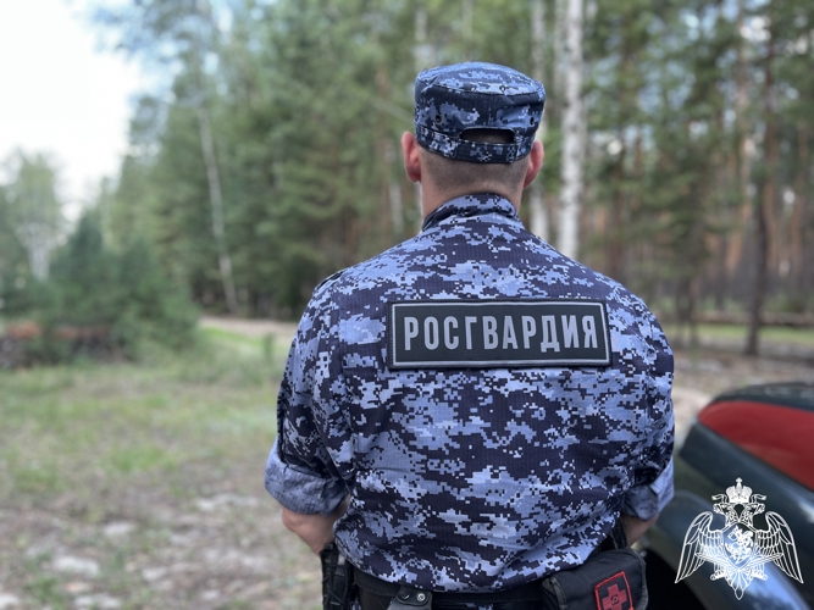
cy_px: 305
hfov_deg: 67.3
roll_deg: -1.3
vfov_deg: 53.0
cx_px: 407
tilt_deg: -3.6
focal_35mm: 26
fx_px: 611
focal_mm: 5.1
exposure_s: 1/122
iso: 40
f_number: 1.6
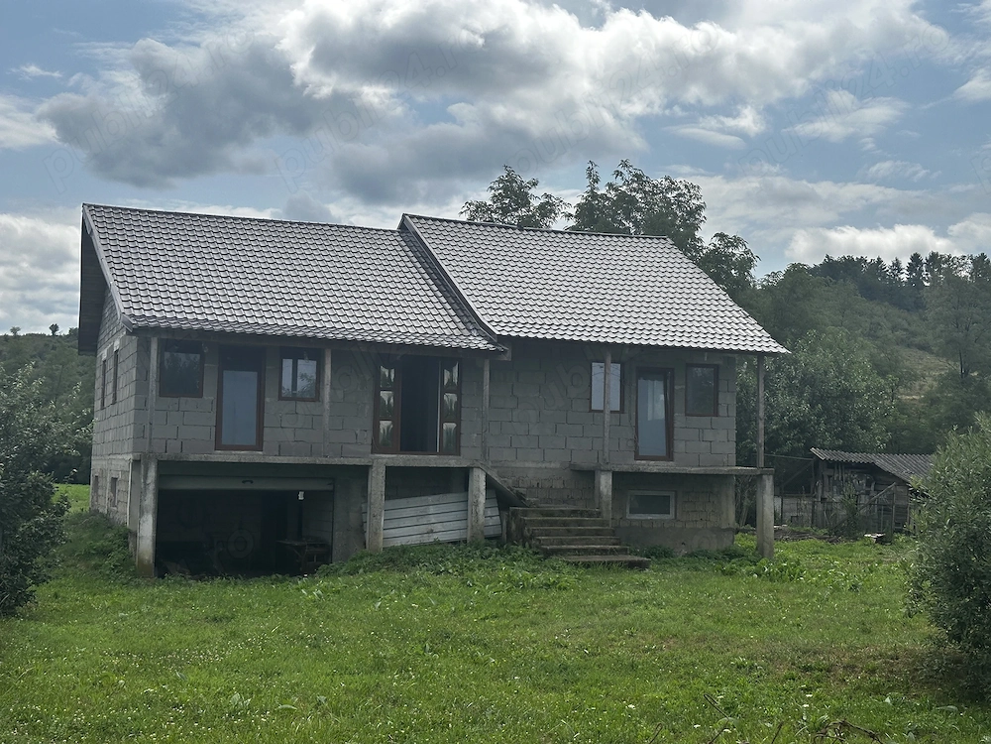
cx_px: 496
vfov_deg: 30.3
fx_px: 1374
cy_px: 372
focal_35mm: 48
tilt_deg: +3.8
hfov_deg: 39.7
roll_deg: -0.9
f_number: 1.78
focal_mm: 6.86
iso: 64
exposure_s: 1/6623
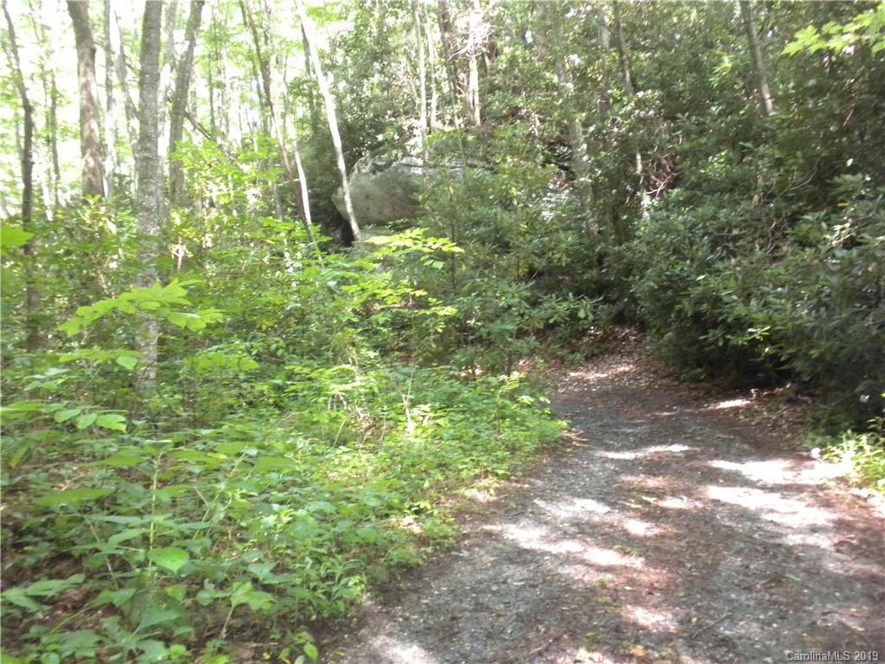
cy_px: 332
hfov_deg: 50.1
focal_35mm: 37
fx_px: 946
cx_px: 442
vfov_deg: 38.7
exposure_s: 1/38.4
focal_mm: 6.6
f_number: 3.5
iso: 491
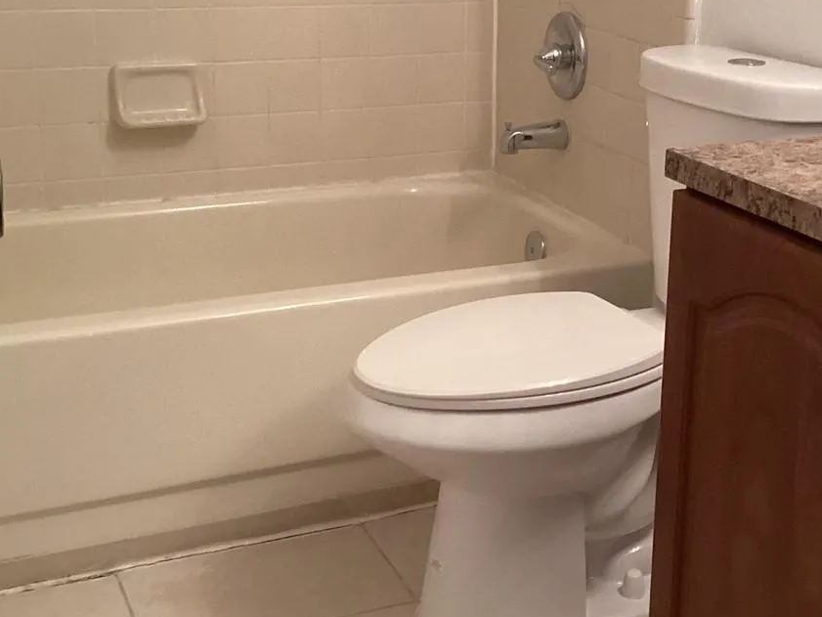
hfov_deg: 32.3
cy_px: 216
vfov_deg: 24.7
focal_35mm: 59
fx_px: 1401
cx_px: 578
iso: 320
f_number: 2.4
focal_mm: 3.3
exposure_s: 1/60
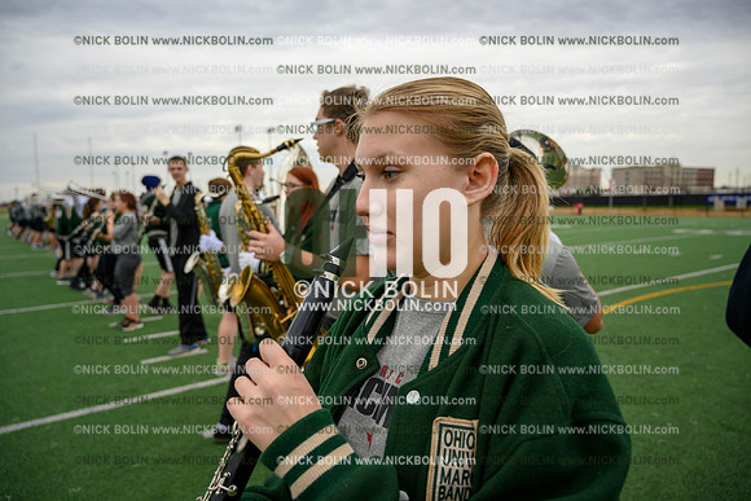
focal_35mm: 24
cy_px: 250
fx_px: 501
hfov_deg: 73.7
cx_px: 376
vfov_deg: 53.2
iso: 200
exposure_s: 1/500
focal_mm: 24
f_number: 4
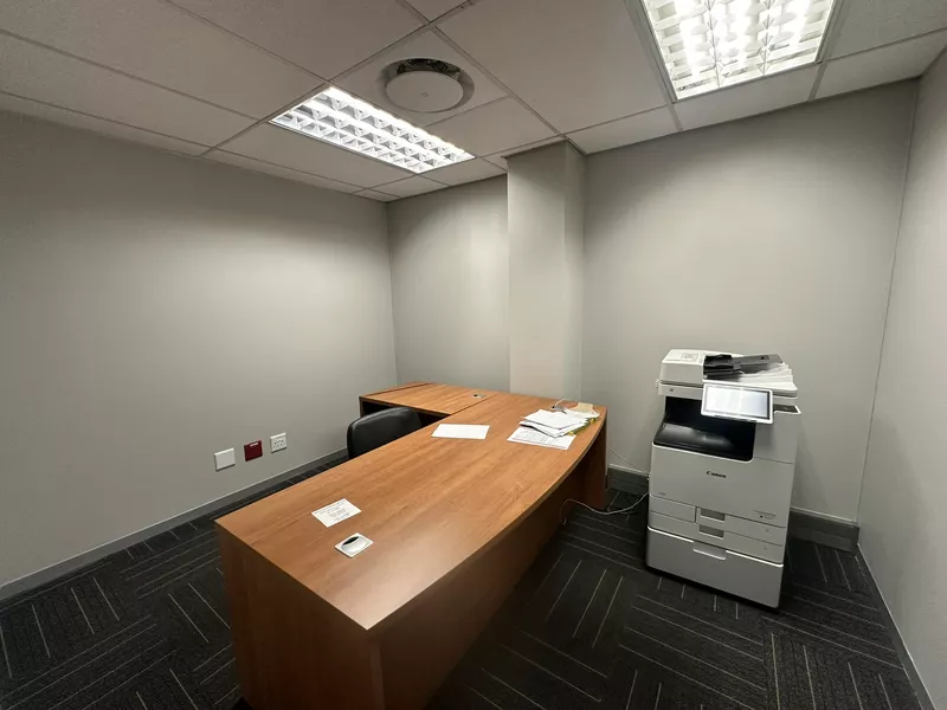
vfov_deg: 85.7
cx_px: 474
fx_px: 383
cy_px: 355
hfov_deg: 102.1
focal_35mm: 14
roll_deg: +0.9
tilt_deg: -8.6
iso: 200
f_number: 2.2
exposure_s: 1/100
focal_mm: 2.22
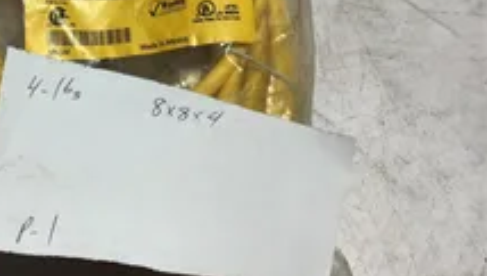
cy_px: -23
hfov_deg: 32.6
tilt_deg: -59.6
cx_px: 116
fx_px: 815
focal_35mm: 63
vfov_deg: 18.5
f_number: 2.4
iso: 25
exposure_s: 1/176
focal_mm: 3.3
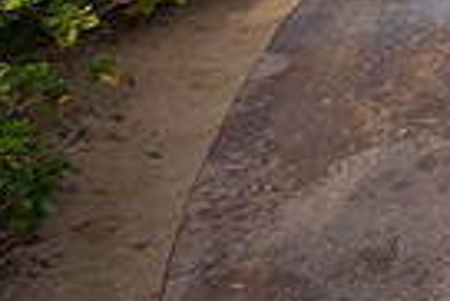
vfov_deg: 17.0
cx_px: 837
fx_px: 801
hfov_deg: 20.5
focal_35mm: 64
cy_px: -261
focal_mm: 10
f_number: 18
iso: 200
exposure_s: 1/25
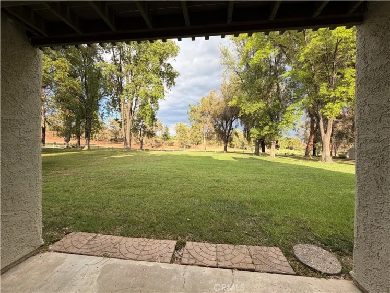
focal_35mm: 14
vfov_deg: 85.7
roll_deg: +0.2
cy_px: 146
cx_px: 195
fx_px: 158
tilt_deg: -0.4
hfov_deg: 102.1
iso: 64
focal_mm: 2.22
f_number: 2.2
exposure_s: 1/502
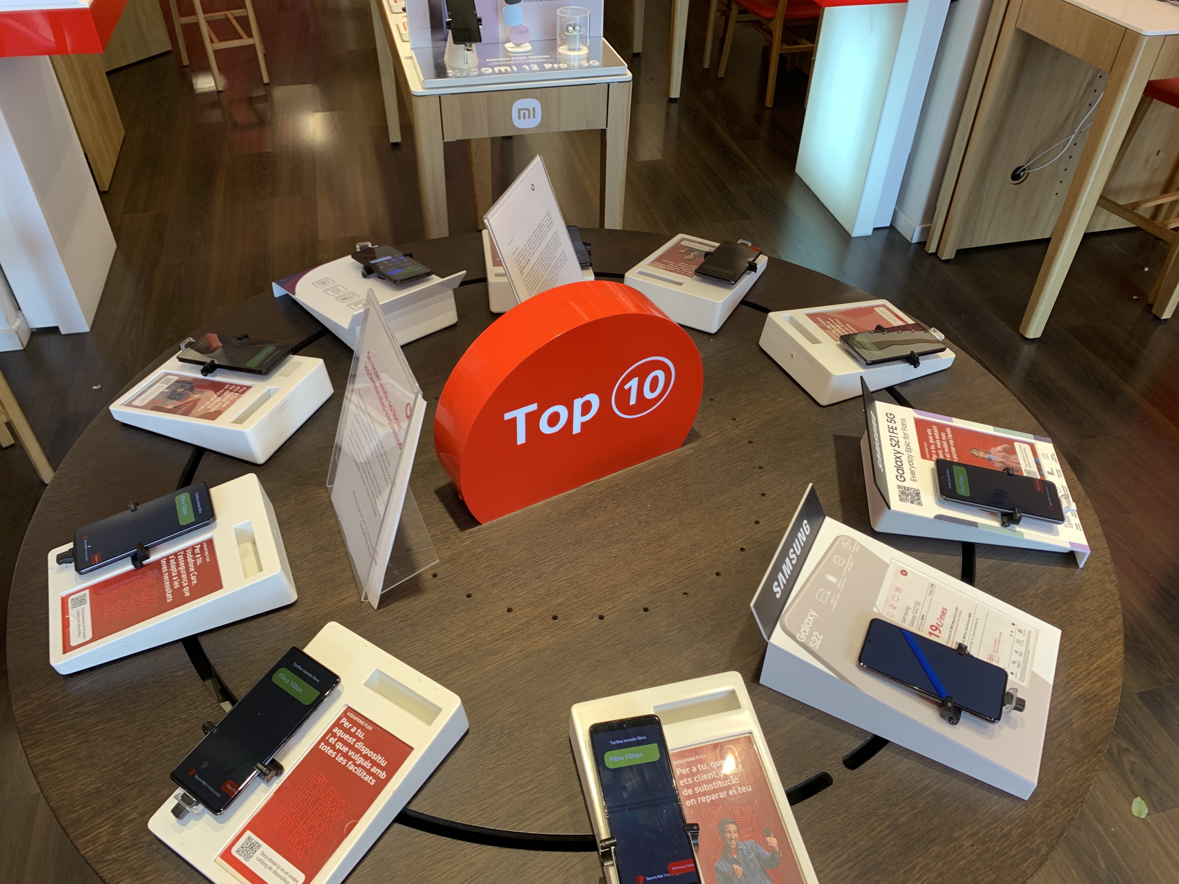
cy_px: 442
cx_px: 590
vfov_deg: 53.1
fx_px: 886
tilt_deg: -40.4
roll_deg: -1.7
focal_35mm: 26
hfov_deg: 67.3
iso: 50
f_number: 1.8
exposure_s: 1/100
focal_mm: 4.25
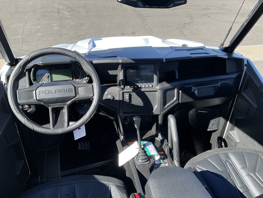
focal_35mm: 29
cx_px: 132
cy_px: 99
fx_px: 220
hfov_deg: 61.7
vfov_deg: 48.2
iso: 16
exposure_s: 1/299
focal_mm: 3
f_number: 1.8
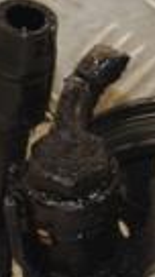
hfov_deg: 2.8
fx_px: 3165
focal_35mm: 431
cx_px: 232
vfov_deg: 5.0
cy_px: 271
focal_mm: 62
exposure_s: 1/200
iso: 800
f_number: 5.6
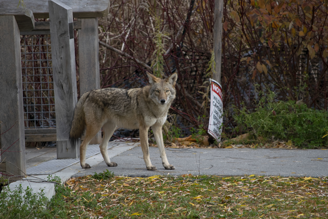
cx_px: 164
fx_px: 2733
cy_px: 110
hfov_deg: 6.9
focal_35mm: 300
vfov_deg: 4.6
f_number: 5.6
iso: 360
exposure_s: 1/500
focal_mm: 200
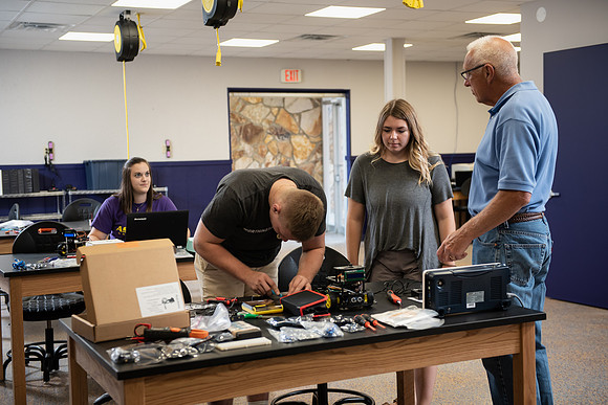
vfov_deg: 24.6
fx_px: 929
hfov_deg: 36.2
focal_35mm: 55
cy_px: 202
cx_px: 304
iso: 800
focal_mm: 55
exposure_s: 1/200
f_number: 3.5
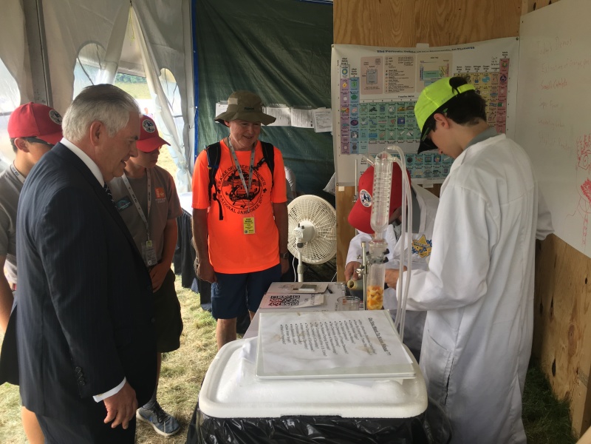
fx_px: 495
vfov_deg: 48.2
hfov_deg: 61.7
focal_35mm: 29
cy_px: 222
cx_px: 296
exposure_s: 1/120
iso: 32
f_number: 2.2
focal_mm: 4.15
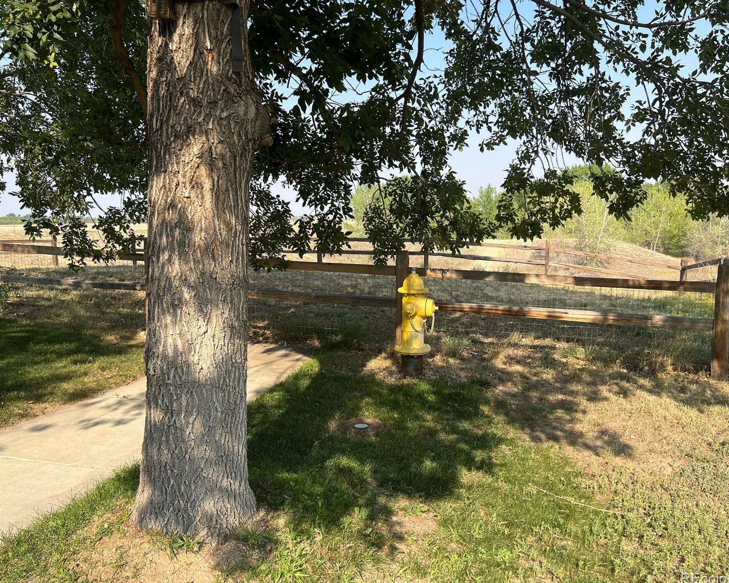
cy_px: 287
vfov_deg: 51.5
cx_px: 360
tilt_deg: -6.9
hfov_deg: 62.2
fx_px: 604
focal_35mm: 28
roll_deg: +0.4
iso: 50
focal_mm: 5.7
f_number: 1.5
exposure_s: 1/1934
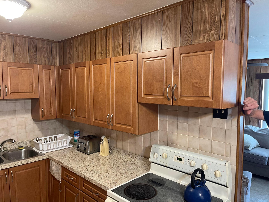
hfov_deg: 69.4
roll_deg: -0.7
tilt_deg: -5.8
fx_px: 194
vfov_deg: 54.9
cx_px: 134
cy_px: 101
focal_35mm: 25
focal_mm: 5.1
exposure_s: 1/60
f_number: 1.6
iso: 200
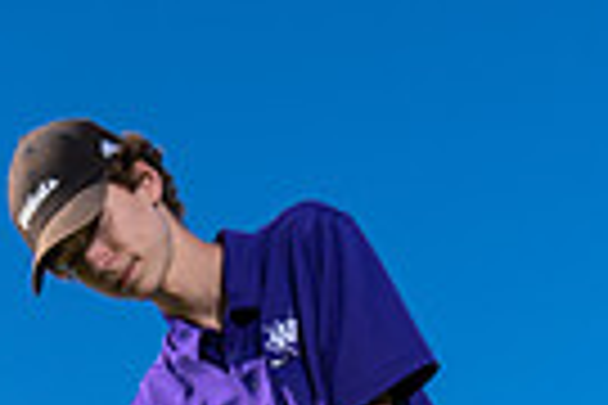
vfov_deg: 12.1
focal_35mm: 93
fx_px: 1571
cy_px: 936
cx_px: 221
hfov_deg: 21.9
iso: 100
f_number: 5
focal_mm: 28
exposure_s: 1/640
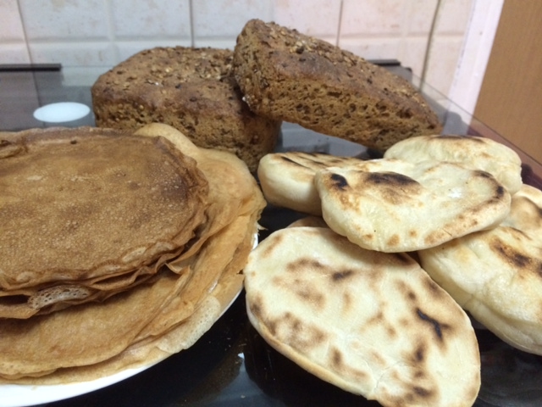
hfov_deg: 60.0
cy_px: 204
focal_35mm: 30
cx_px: 271
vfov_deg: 46.8
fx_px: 470
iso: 320
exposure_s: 1/17
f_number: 2.2
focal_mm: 4.12
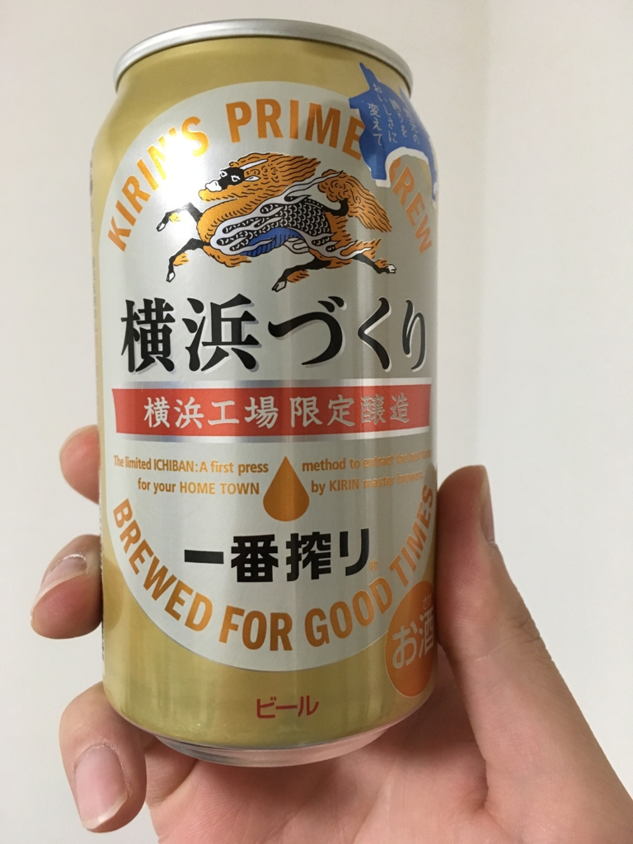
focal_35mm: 29
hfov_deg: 48.2
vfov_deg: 61.7
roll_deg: +1.0
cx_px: 316
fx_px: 707
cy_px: 422
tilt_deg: -10.4
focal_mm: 4.15
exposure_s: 1/30
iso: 160
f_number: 2.2
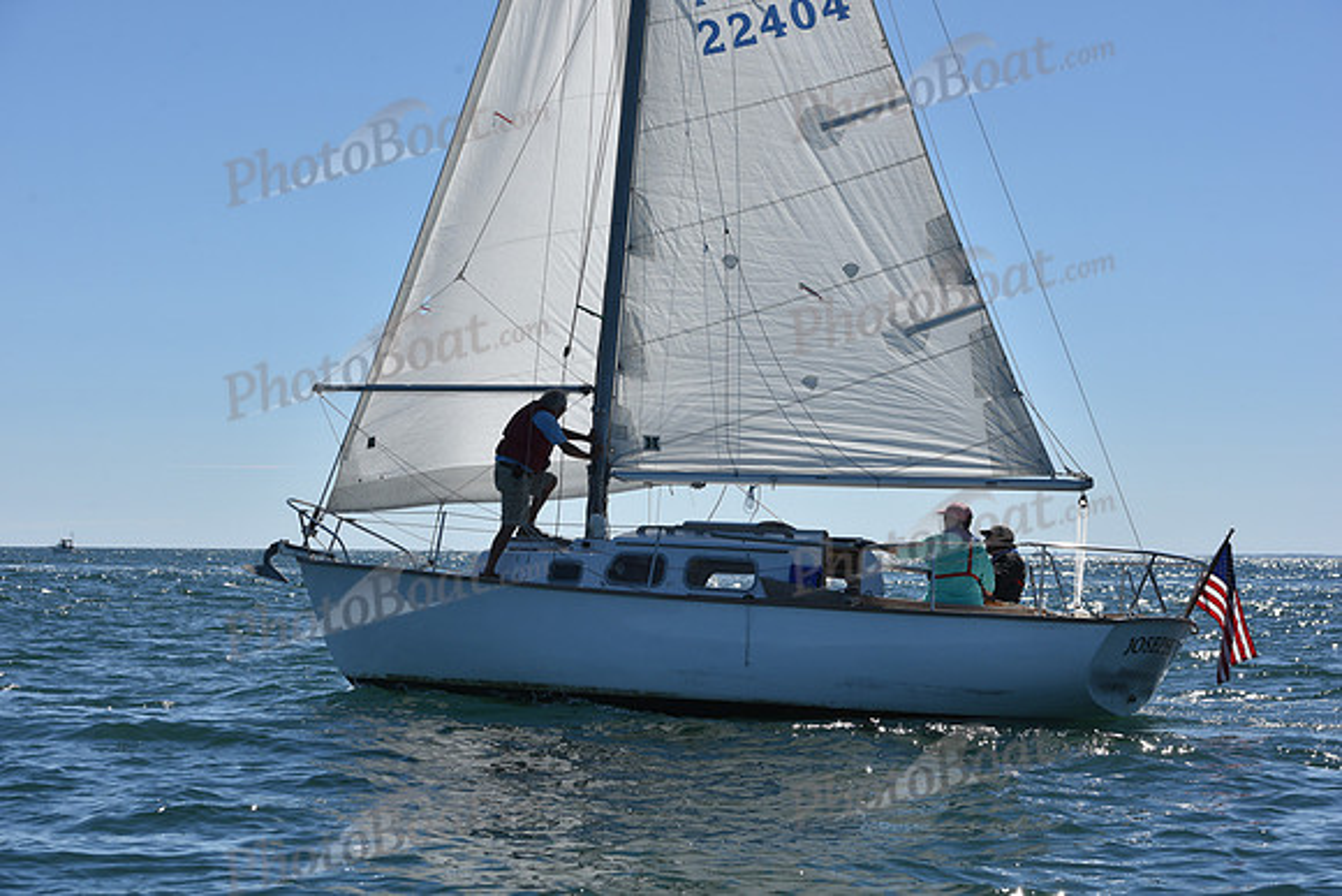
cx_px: 671
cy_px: 448
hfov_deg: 28.8
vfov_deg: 19.5
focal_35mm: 70
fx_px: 2610
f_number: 8
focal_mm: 70
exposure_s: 1/1250
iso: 250
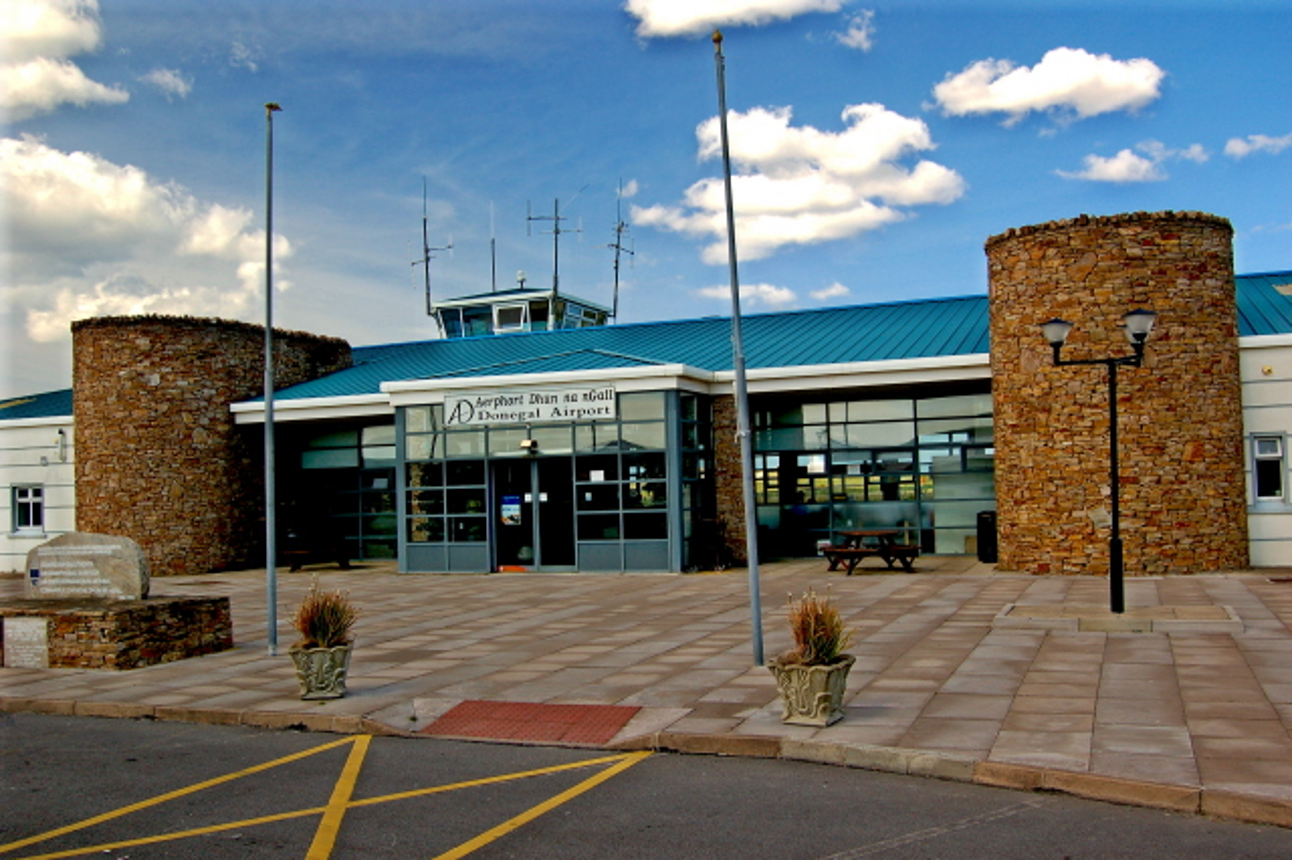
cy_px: 430
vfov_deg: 38.3
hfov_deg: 55.1
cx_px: 646
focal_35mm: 34
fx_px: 1237
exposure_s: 1/160
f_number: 6.3
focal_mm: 23
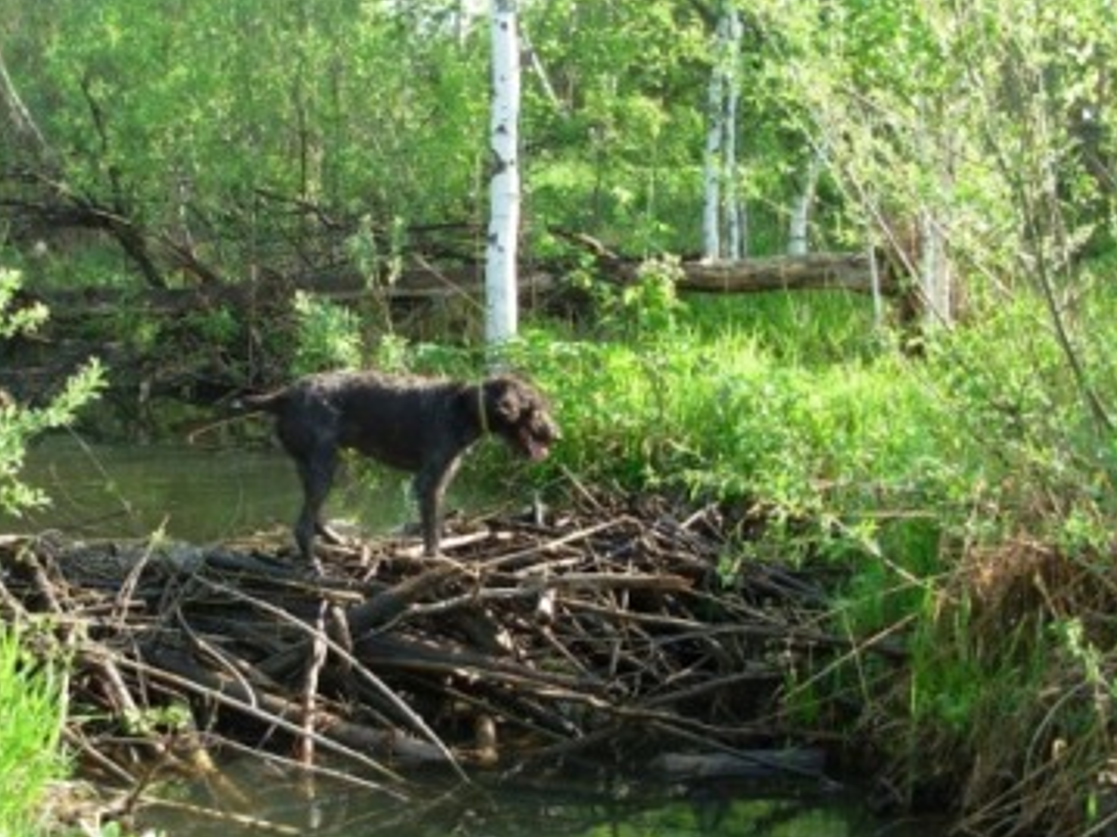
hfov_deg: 30.3
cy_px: 470
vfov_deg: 23.3
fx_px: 2032
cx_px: 300
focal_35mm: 63
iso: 50
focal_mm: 6.3
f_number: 2.9
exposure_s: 1/161
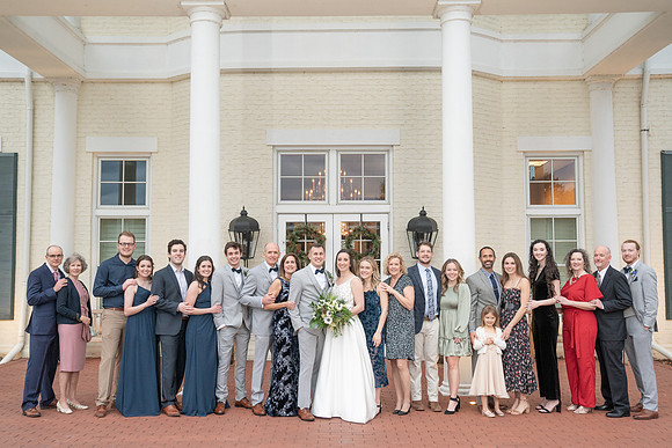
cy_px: 235
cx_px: 327
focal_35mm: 39
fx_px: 726
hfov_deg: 49.7
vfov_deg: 34.3
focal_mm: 37
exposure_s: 1/200
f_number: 4
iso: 2000
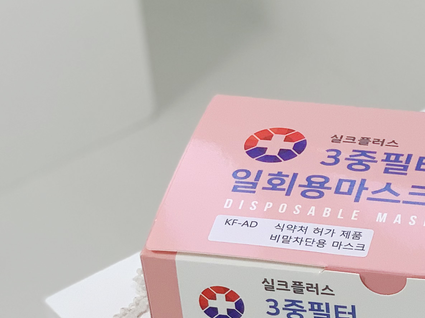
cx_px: 620
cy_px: 201
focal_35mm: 177
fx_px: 2172
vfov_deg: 8.4
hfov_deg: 10.8
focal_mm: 6
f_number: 2.4
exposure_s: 1/120
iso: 32
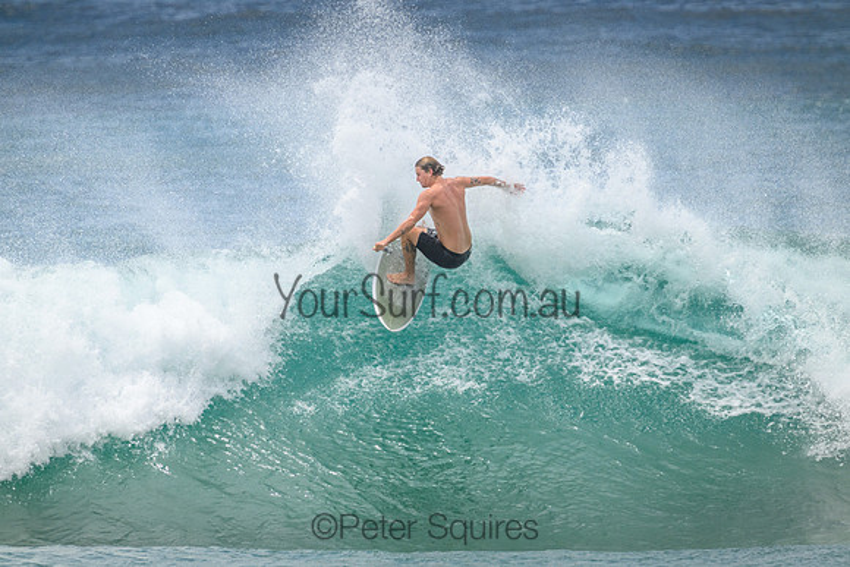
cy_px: 284
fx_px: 18892
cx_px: 425
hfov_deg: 2.6
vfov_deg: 1.7
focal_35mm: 800
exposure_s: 1/2000
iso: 900
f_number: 11
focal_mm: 800
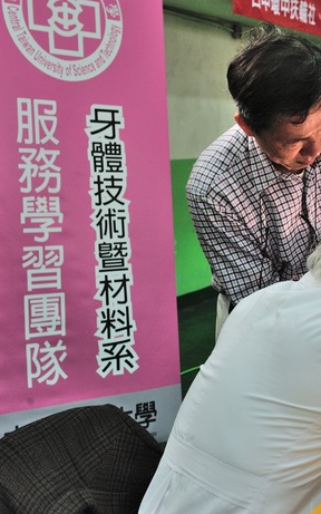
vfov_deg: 31.5
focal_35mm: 65
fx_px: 910
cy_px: 255
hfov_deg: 19.5
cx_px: 317
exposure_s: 1/30
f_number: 6.3
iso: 1250
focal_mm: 42
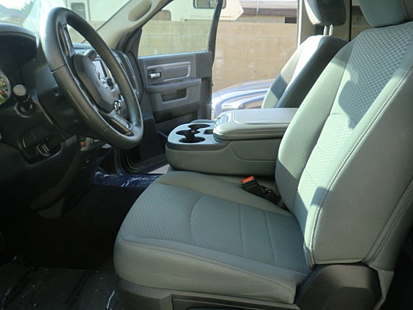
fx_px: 370
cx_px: 206
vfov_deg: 45.4
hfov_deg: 58.4
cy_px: 155
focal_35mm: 31
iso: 64
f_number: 2.8
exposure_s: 1/200
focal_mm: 5.58
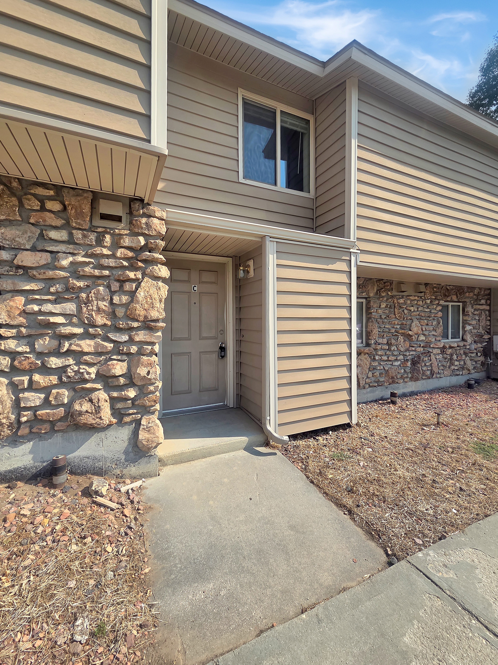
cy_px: 332
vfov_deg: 106.2
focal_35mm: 13
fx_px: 249
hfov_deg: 89.9
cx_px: 249
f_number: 2.2
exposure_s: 1/1844
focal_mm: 2.2
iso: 50
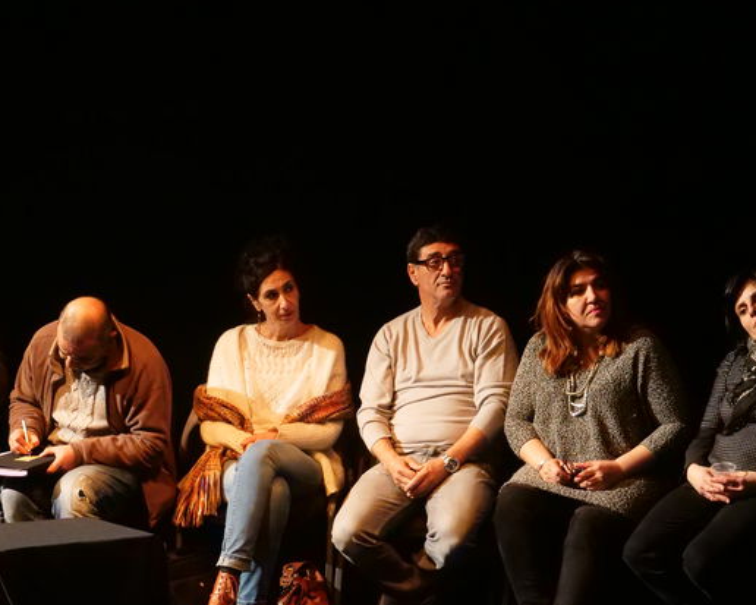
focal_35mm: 89
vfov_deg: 17.2
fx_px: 1992
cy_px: 439
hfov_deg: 21.2
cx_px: 154
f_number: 3.5
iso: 3200
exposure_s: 1/25
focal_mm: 24
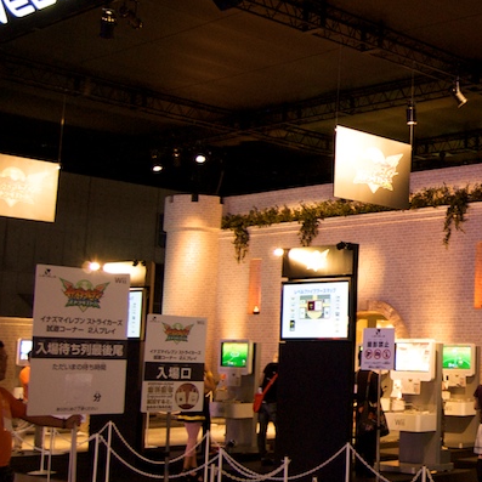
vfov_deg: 29.0
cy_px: 197
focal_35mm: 59
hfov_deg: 26.0
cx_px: 577
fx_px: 929
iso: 800
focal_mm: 18
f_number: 3.5
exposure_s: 1/25
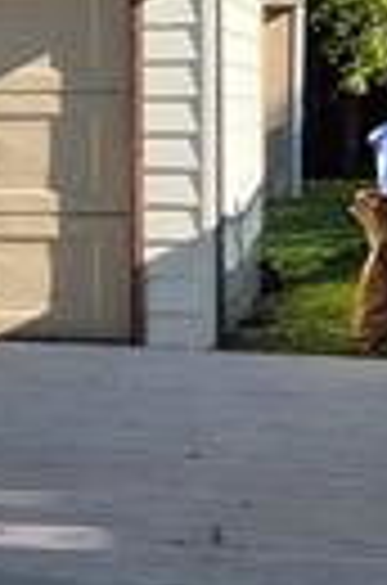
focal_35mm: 189
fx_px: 3064
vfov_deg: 10.9
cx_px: -1688
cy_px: 140
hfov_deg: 5.3
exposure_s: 1/988
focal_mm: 5.4
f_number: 1.8
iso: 25
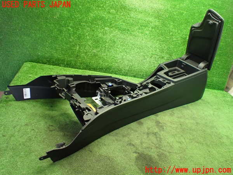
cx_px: 116
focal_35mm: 30
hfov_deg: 60.0
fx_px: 202
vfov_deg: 46.8
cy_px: 88
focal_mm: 5.4
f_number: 2.3
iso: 800
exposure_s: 1/60
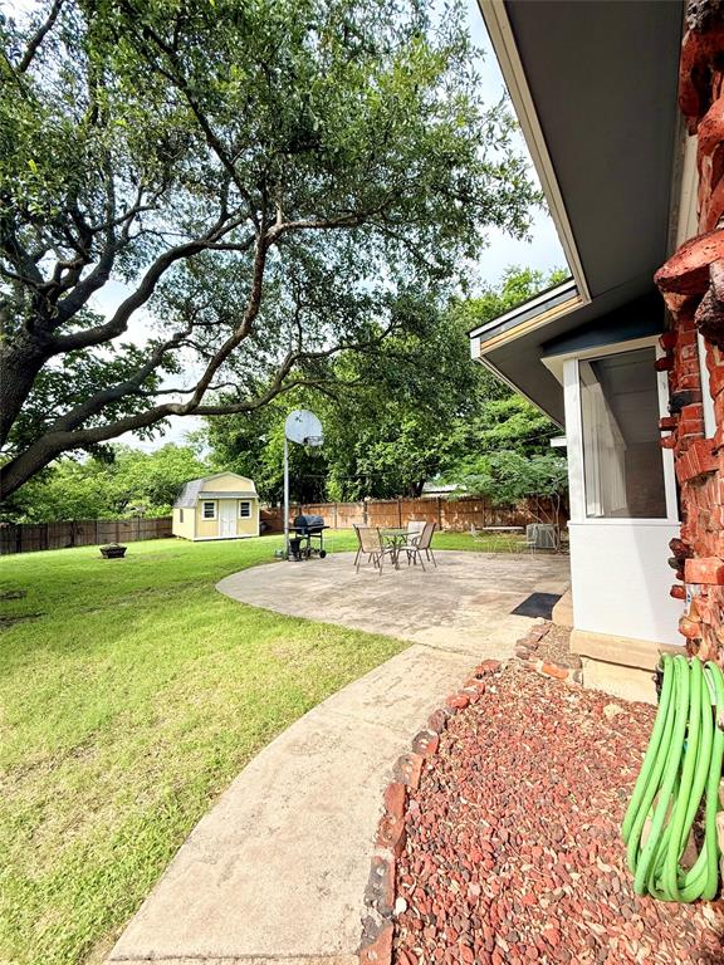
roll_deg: -0.1
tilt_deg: +3.9
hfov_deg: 85.7
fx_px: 390
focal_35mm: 14
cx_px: 362
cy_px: 482
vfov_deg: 102.1
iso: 64
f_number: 2.2
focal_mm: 2.22
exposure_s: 1/613
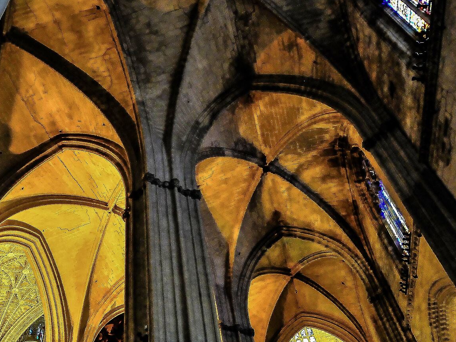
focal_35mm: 34
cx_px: 213
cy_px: 232
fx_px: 454
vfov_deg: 40.7
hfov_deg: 53.2
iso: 2500
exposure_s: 1/25
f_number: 4.5
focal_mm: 11.5
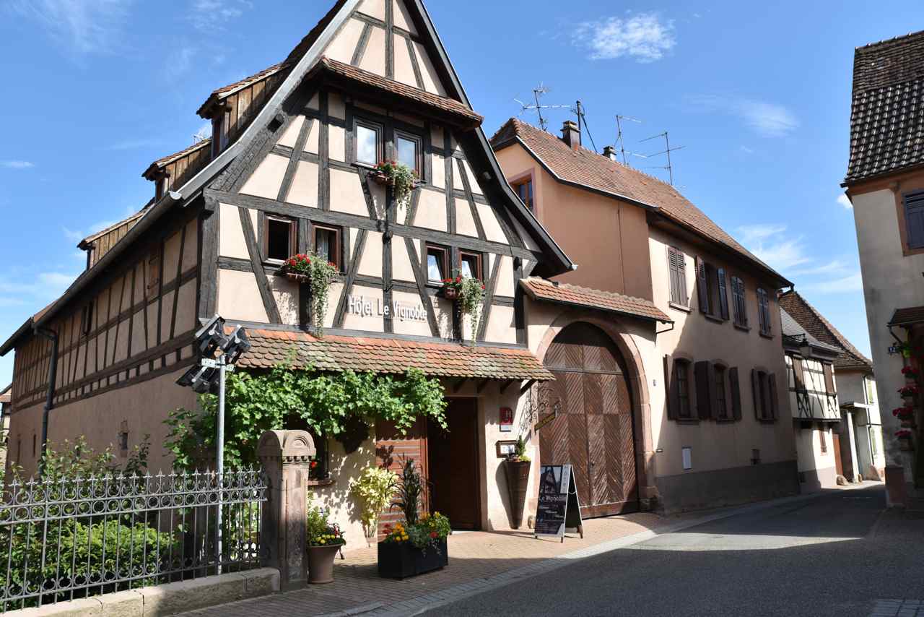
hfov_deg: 61.9
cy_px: 308
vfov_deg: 43.6
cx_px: 462
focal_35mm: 30
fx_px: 770
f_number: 8
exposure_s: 1/200
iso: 100
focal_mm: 30
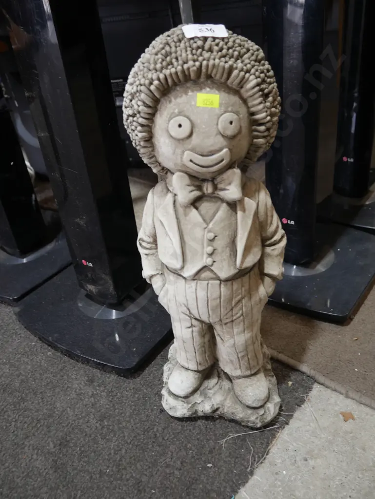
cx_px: 188
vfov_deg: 56.8
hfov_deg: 44.2
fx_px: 462
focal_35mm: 32
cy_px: 250
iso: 200
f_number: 3.6
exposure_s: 1/60
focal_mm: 16
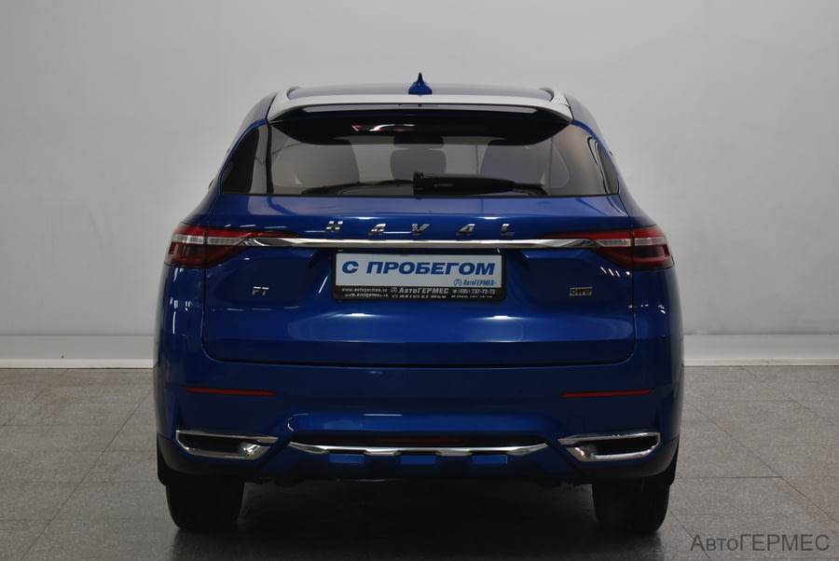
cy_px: 280
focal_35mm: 60
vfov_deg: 22.7
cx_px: 420
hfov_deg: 33.4
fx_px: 1400
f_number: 6.3
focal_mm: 40
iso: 800
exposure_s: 1/80
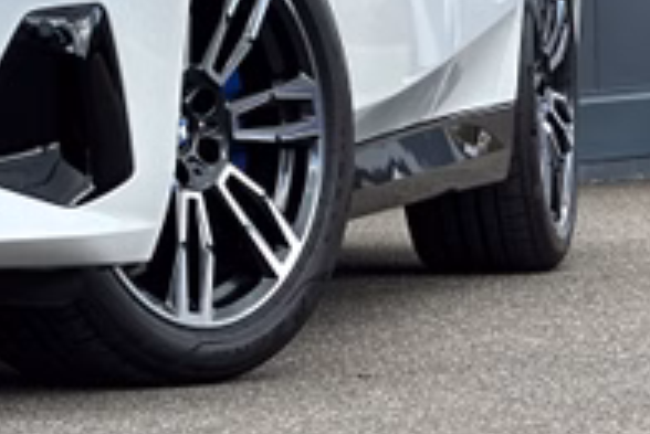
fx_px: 5908
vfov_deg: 4.2
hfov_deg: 6.2
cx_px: -245
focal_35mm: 327
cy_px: -139
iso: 32
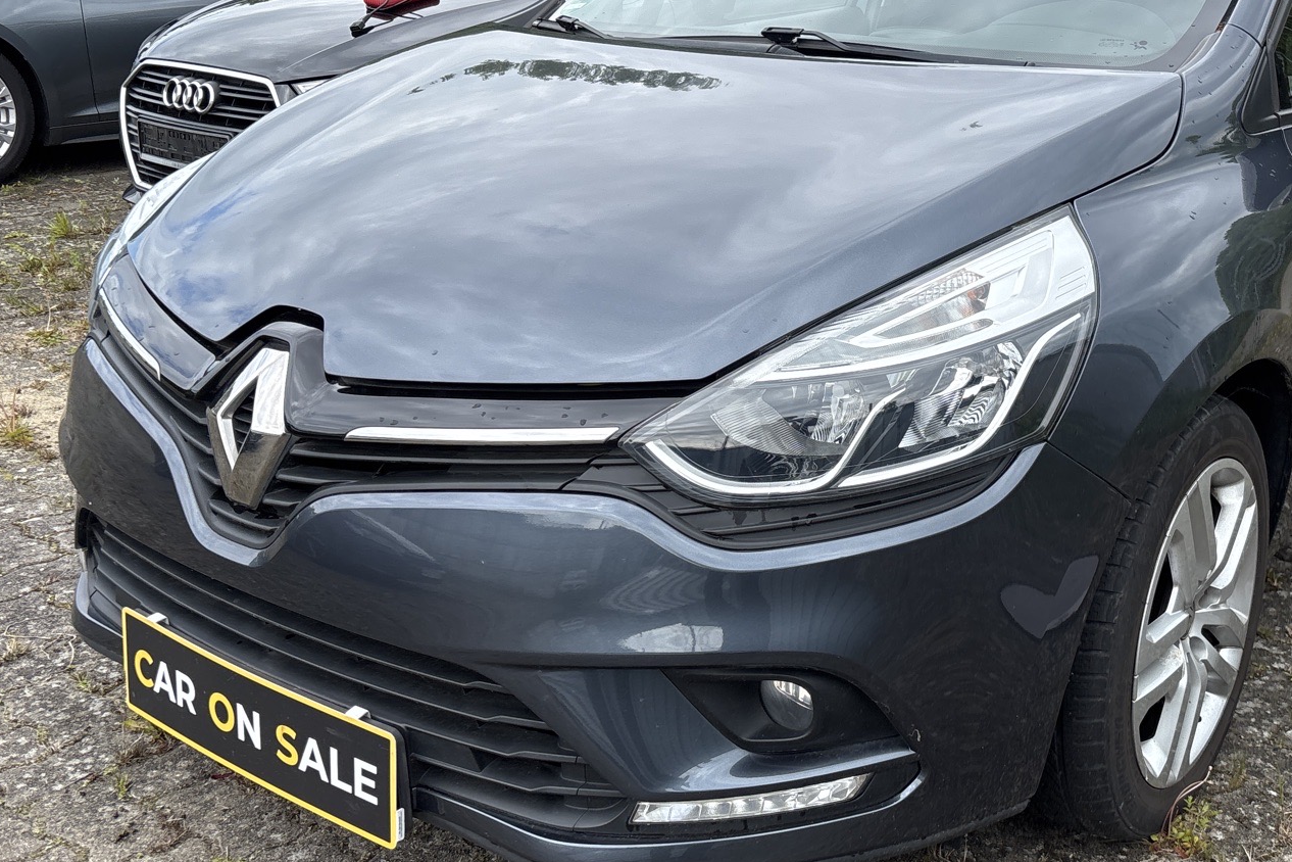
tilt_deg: -16.1
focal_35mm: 41
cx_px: 853
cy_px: 376
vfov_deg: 32.6
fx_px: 1471
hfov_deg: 46.7
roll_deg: -1.2
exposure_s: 1/1381
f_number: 1.6
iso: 50
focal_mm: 5.96
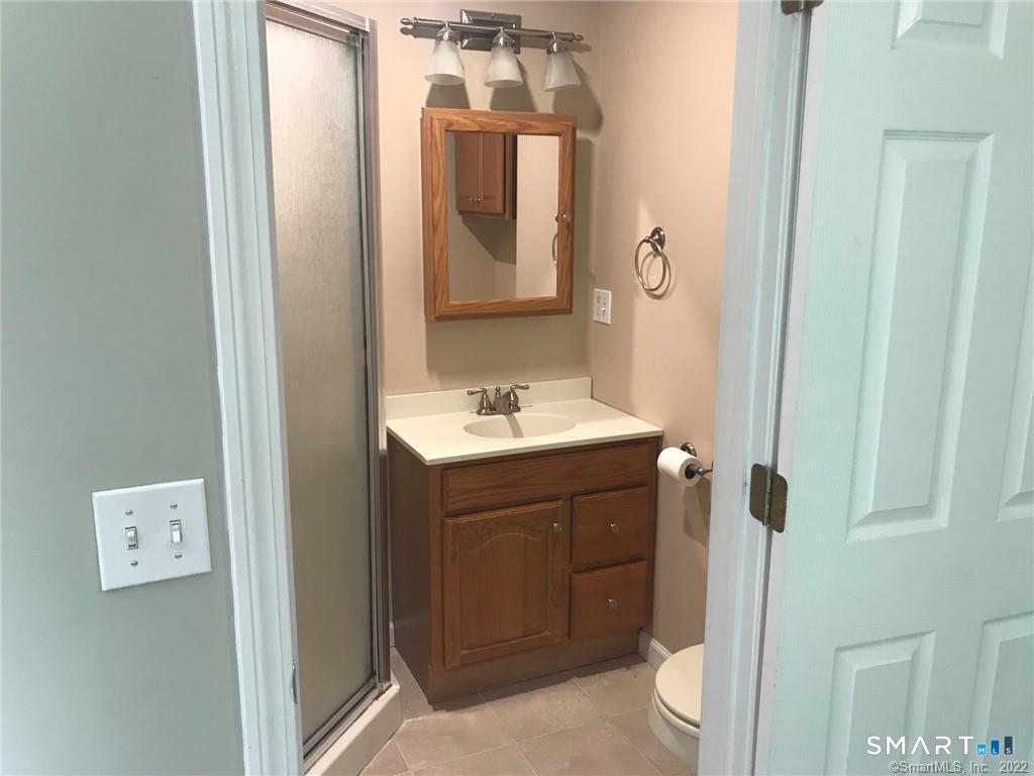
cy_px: 388
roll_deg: +0.1
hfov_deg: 63.4
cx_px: 517
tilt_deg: -12.7
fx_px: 836
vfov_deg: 49.7
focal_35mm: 28
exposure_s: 1/20
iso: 40
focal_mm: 3.99
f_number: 1.8
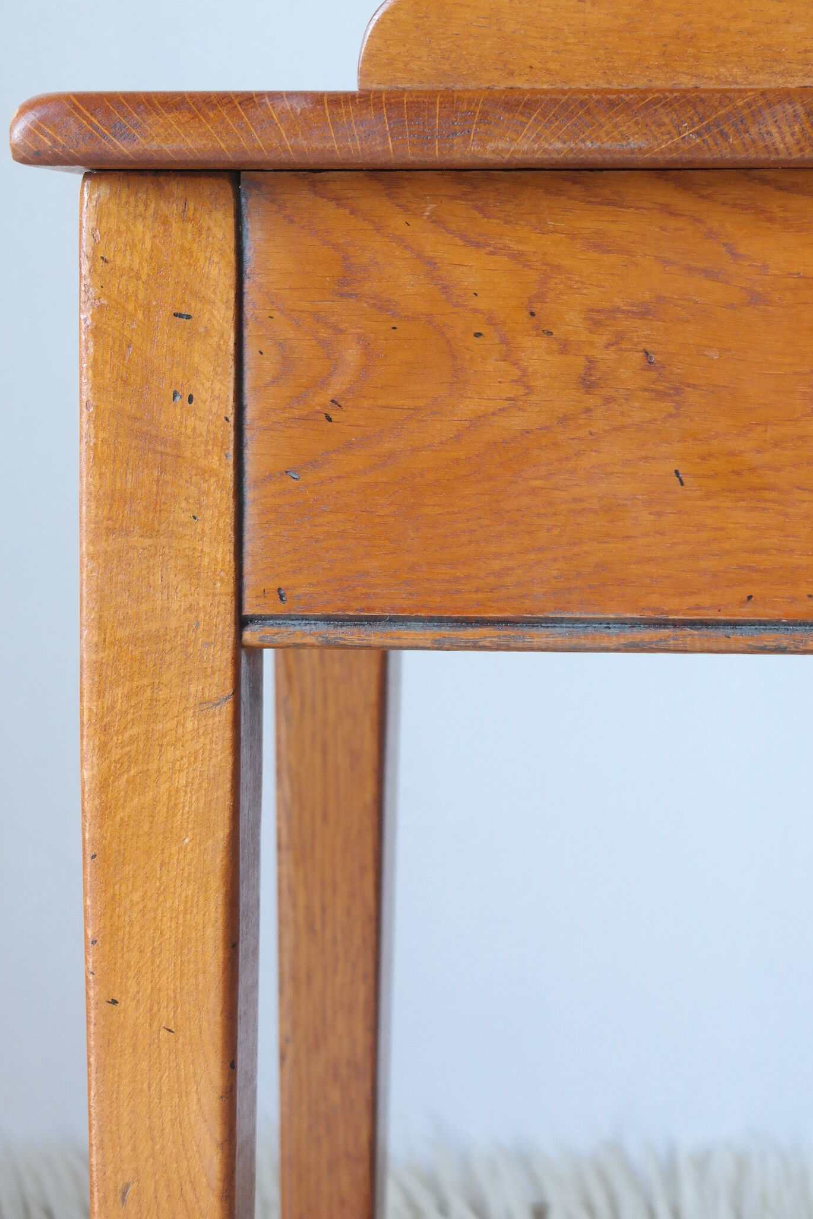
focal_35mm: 100
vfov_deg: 20.3
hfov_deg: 13.7
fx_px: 3387
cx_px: 555
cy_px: 421
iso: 800
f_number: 5.6
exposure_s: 1/25
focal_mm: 45
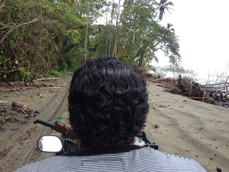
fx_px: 232
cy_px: 86
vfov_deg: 40.7
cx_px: 114
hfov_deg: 52.6
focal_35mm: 35
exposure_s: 1/349
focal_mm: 4.28
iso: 50
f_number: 2.4
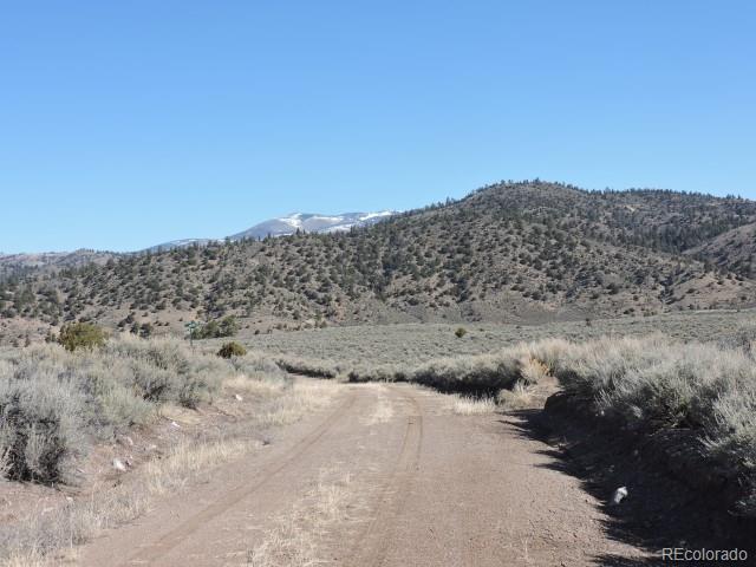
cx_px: 378
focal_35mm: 50
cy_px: 284
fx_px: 1092
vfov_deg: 29.1
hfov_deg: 38.2
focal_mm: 8.9
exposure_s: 1/800
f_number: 3.6
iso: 100
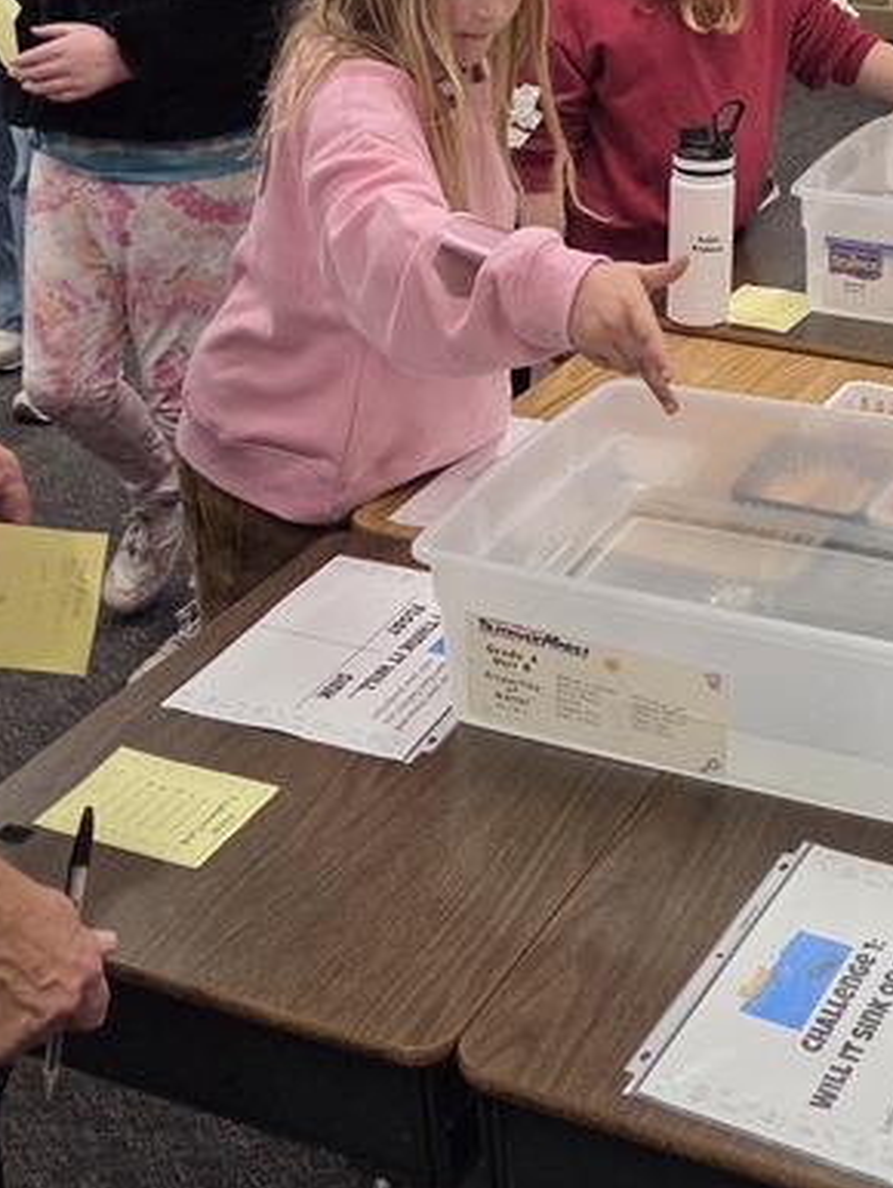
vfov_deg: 31.2
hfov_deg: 23.8
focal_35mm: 61
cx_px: 662
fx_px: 2096
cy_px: 329
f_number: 1.8
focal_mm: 5.4
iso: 250
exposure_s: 1/120
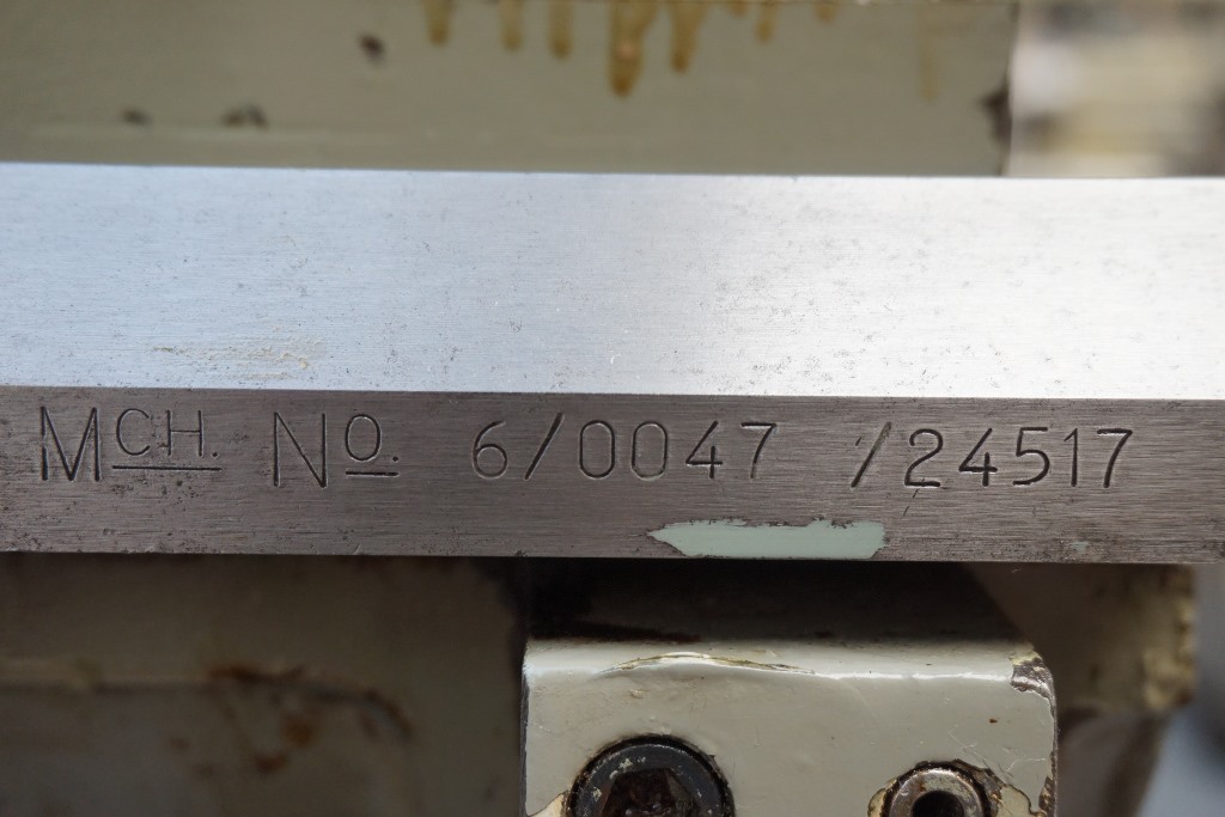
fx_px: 1429
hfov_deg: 46.4
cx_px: 612
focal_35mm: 42
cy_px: 408
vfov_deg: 31.9
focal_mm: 28
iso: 800
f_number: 4.5
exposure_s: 1/60
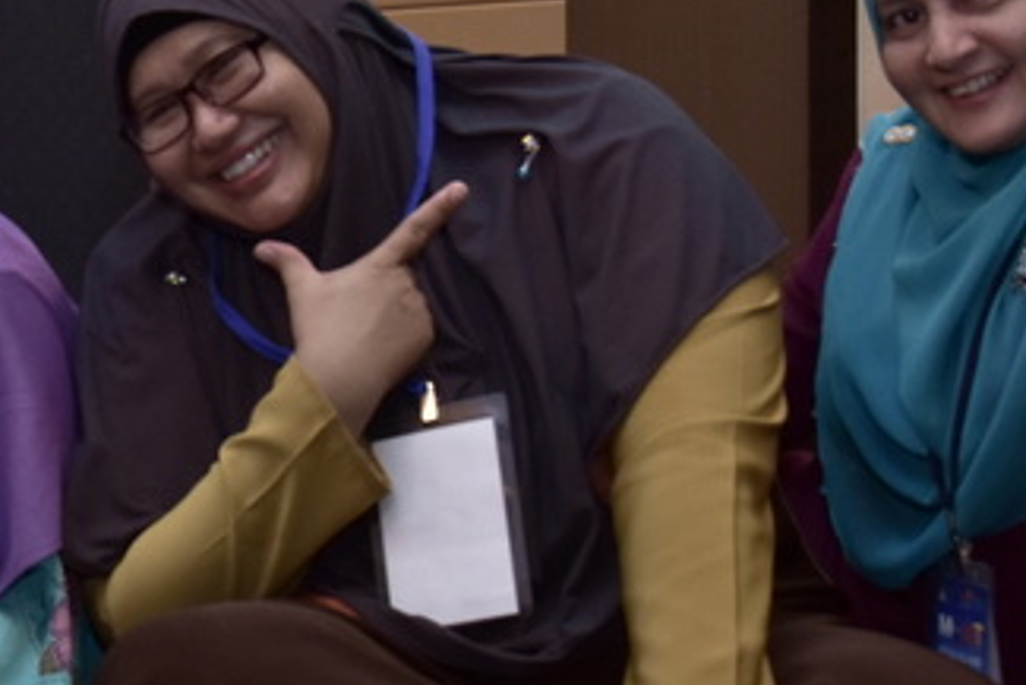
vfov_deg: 14.3
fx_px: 2737
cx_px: 54
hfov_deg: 20.7
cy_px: 268
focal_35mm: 96
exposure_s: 1/40
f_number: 7.1
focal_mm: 26
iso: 1000
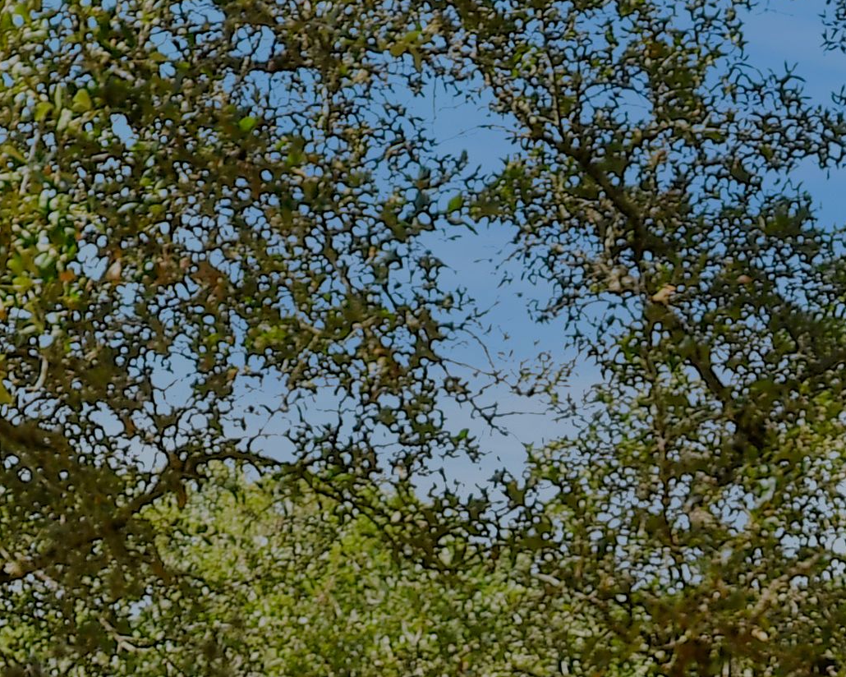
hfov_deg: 17.6
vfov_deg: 13.2
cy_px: 1160
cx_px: 791
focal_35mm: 107
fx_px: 2679
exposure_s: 1/125
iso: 125
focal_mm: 14
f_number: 5.6
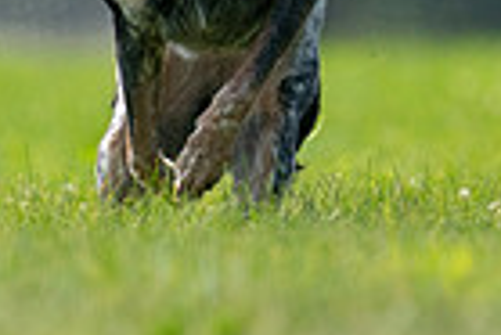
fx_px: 28879
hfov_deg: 1.0
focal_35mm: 2073
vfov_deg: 0.7
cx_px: 191
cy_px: -196
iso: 1600
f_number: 6.3
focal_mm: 496
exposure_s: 1/4000
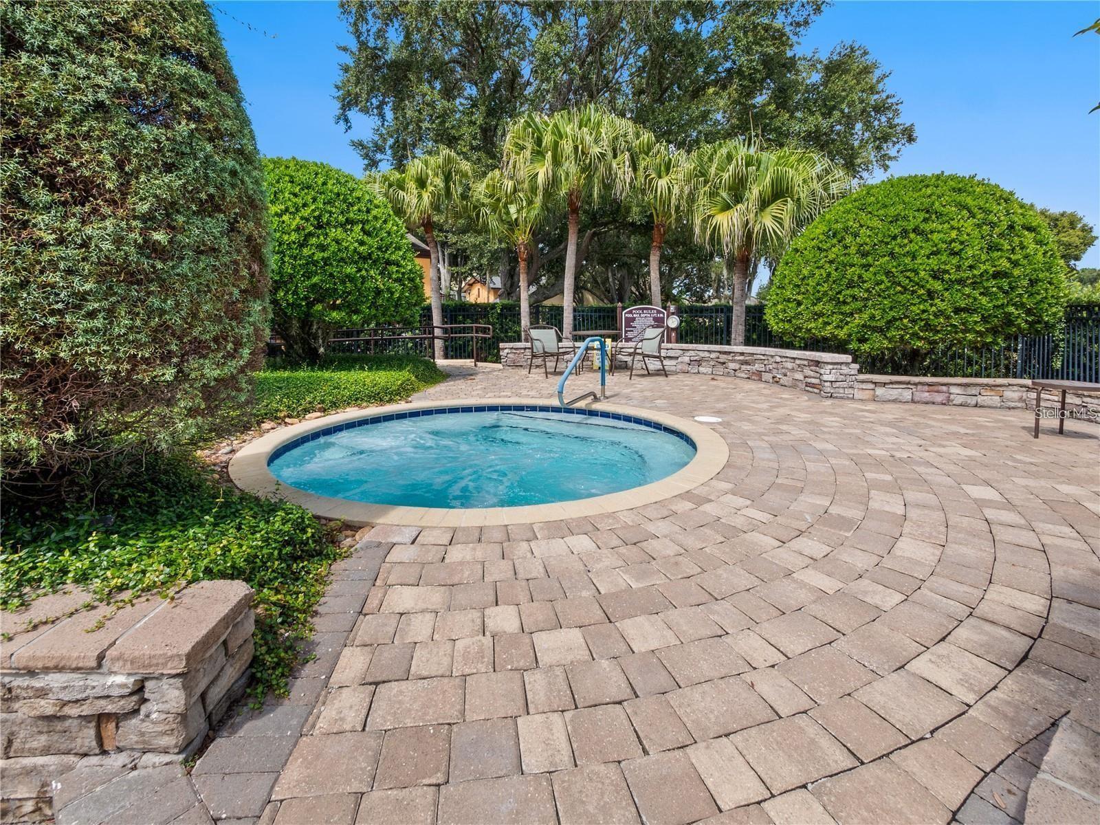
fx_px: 445
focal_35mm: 14
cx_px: 550
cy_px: 412
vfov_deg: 85.7
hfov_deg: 102.1
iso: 200
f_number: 8
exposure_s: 1/400
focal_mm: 7
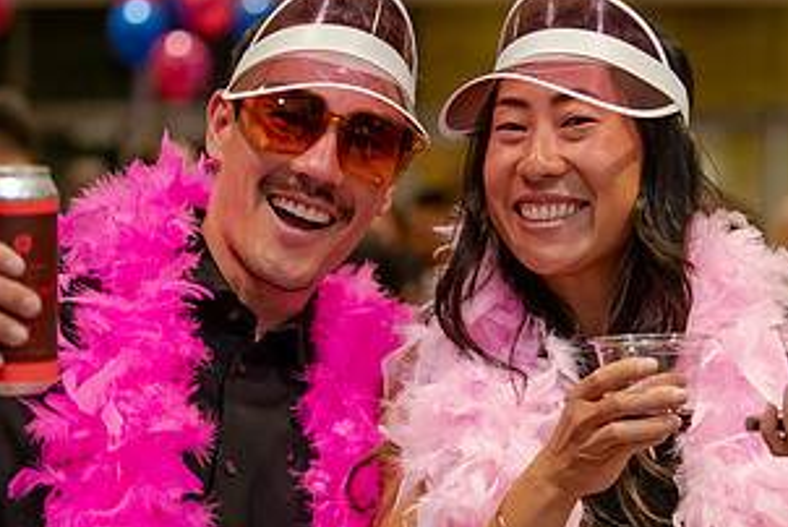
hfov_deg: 12.8
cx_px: 391
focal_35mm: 160
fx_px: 3506
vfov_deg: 8.6
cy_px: 333
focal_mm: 70
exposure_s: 1/125
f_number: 2.8
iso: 3200
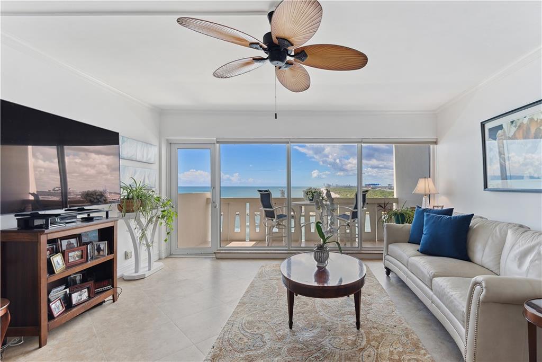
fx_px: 241
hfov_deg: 96.7
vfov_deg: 73.8
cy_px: 181
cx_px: 271
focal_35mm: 16
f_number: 8
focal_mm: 16
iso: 250
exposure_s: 1/30
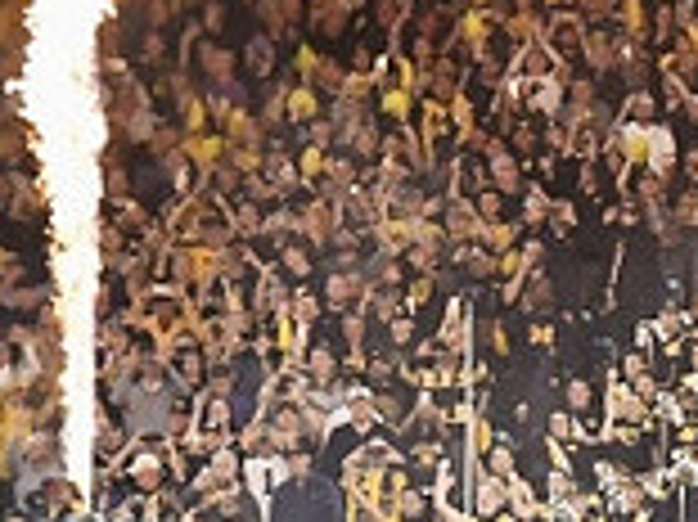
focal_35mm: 648
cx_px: 775
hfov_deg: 3.1
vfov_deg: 2.3
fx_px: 13056
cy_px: 405
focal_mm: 120
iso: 6400
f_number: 4.8
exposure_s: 1/500
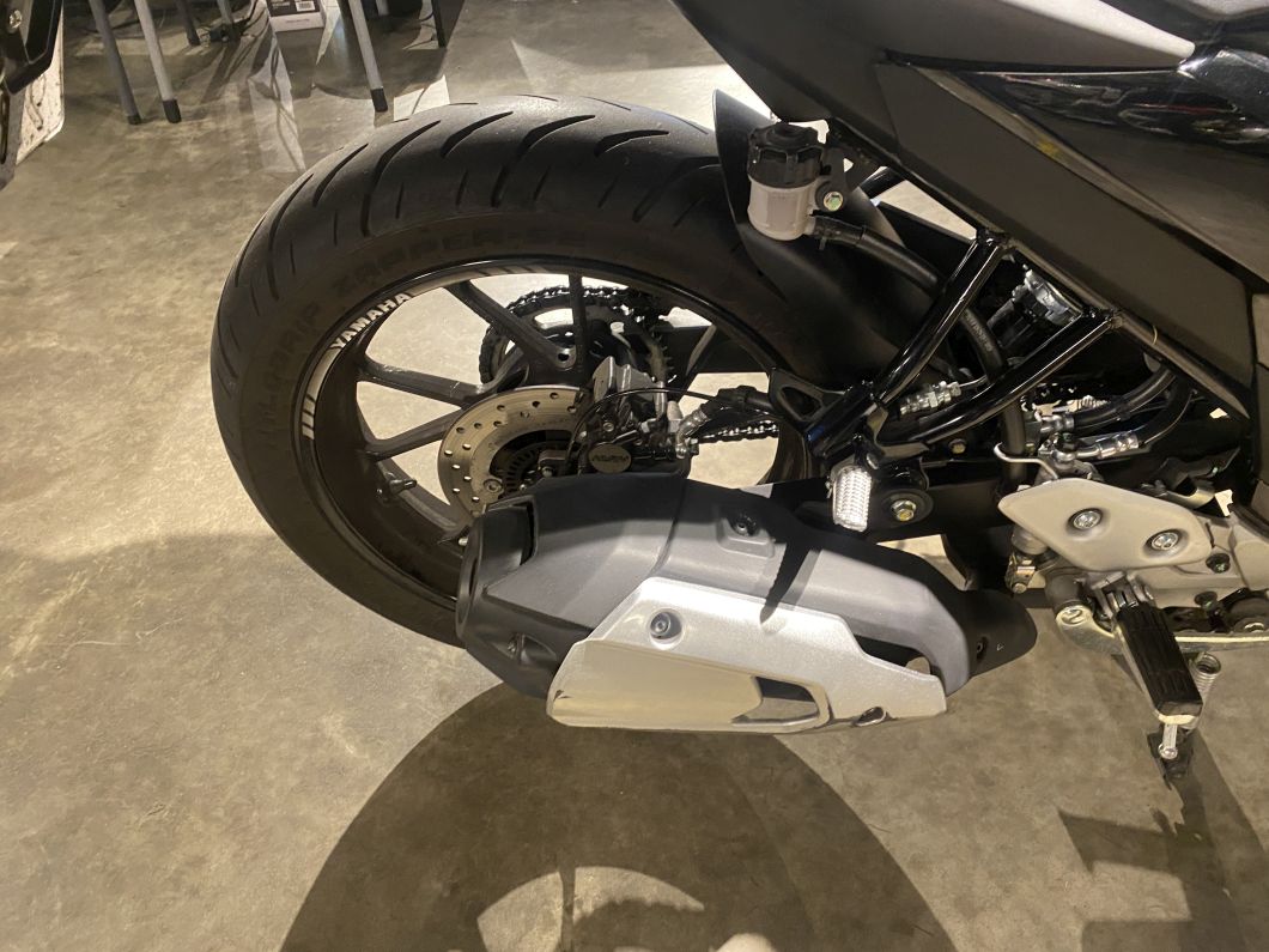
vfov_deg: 53.1
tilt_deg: -45.6
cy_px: 476
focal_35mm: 26
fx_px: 953
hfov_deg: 67.3
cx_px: 634
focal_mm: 4.25
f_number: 1.8
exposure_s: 1/33
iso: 320
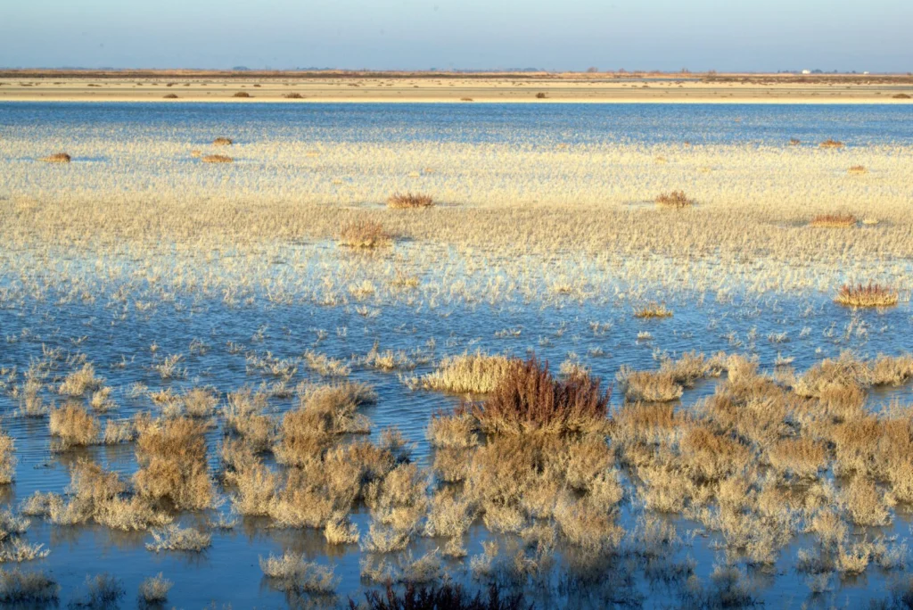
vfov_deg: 14.4
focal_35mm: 95
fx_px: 2411
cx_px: 456
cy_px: 305
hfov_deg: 21.4
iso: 500
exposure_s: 1/250
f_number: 14
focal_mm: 95
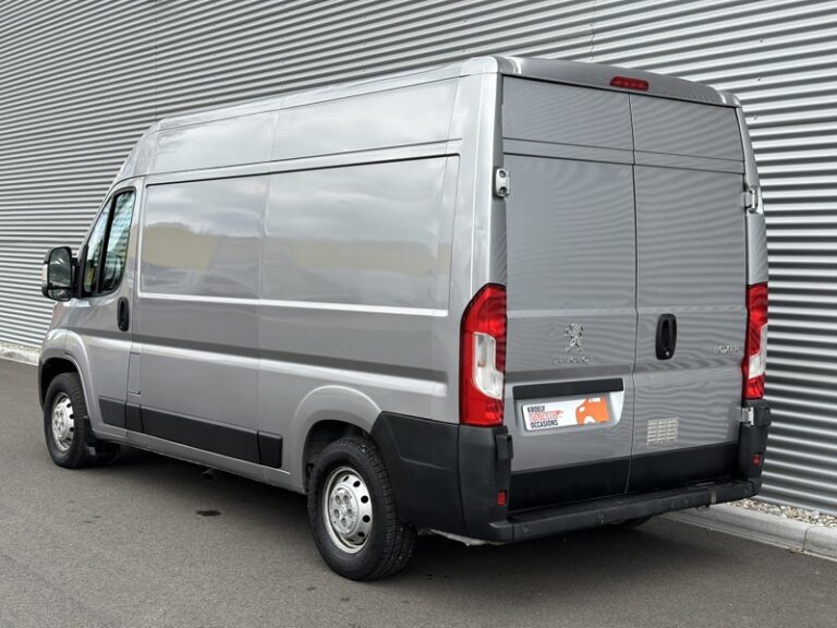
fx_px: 1161
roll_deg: -1.8
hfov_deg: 39.7
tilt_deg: -4.2
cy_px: 314
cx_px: 418
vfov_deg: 30.3
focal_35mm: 48
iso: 64
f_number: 1.78
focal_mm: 6.86
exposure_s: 1/894
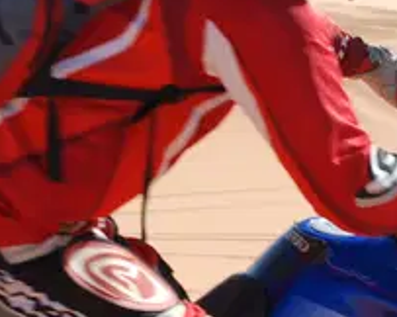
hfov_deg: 12.9
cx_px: 198
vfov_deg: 10.3
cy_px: 228
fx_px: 1761
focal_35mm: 150
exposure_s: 1/200
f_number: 7.1
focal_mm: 18
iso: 100
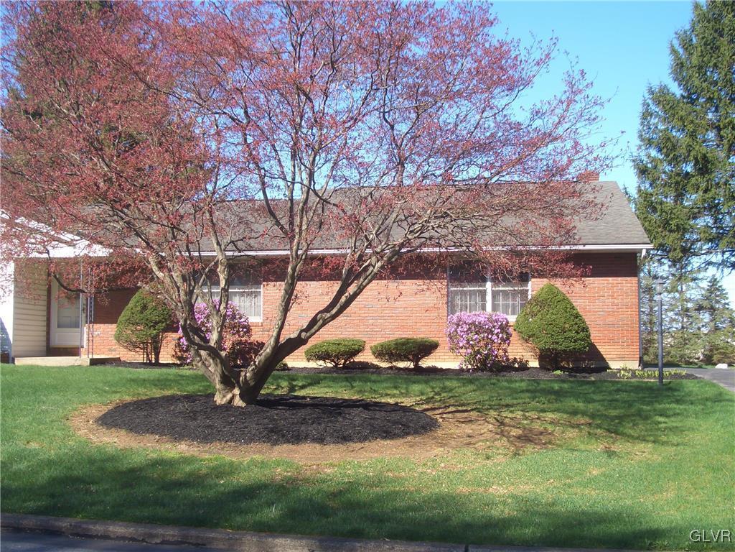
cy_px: 276
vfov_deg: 35.1
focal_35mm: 41
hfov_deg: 45.8
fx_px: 871
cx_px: 368
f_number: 4.6
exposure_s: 1/160
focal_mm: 6.8
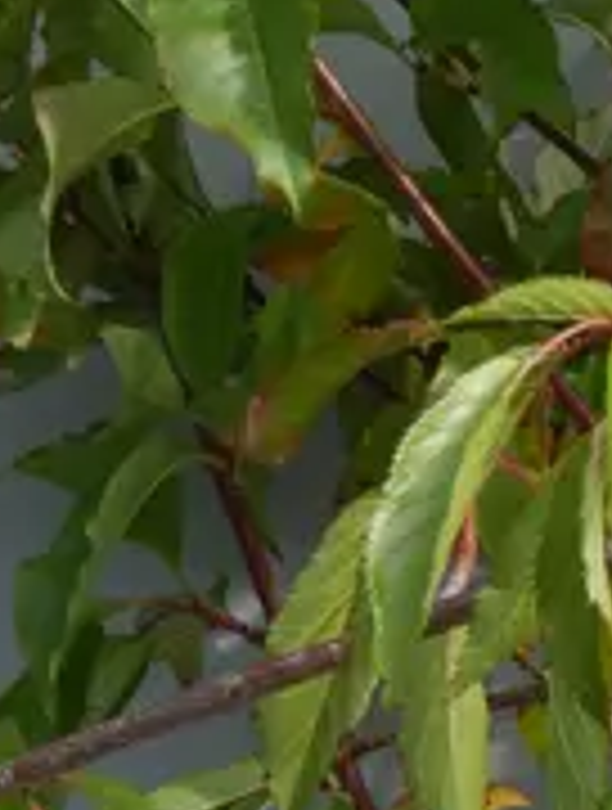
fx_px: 5326
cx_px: 988
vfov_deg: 8.7
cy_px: 518
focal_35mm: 227
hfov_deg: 6.5
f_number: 8
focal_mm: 20
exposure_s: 1/250
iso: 200
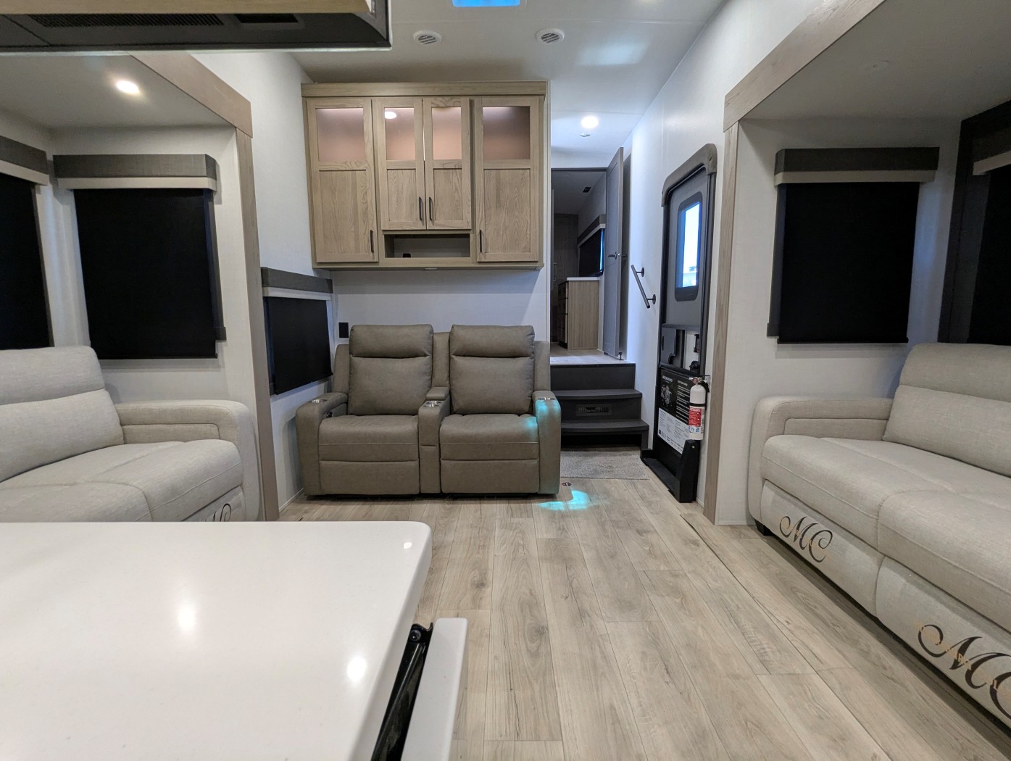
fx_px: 468
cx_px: 506
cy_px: 380
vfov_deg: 78.2
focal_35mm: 16
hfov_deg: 94.4
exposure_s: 1/45.1
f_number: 2.2
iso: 150
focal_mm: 2.35
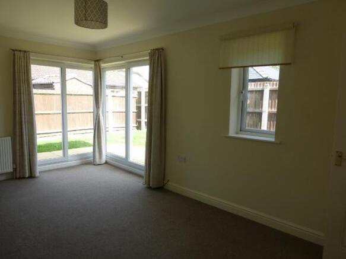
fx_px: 240
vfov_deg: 56.8
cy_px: 130
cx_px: 173
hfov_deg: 71.6
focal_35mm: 24
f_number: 3.3
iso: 100
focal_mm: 4.3
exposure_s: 1/125
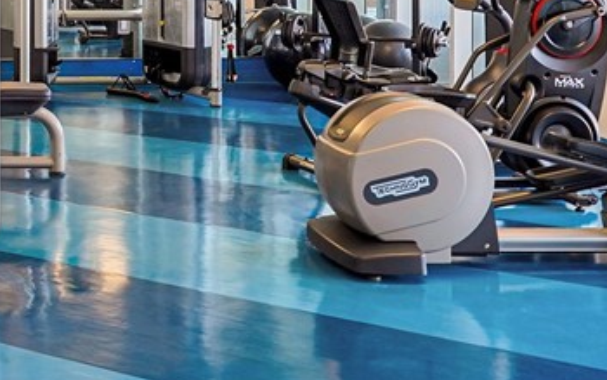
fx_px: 1307
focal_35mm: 79
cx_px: -73
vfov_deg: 15.9
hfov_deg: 24.3
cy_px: -75
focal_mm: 16
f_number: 8
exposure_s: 1/25
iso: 250
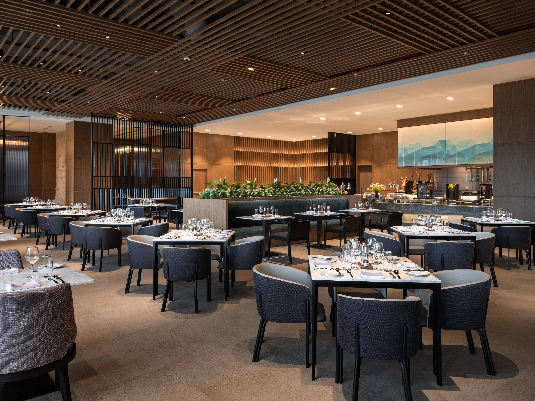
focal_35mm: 26
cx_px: 261
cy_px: 182
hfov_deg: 67.3
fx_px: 402
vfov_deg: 53.0
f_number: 8
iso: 200
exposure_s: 1/5
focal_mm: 26.7
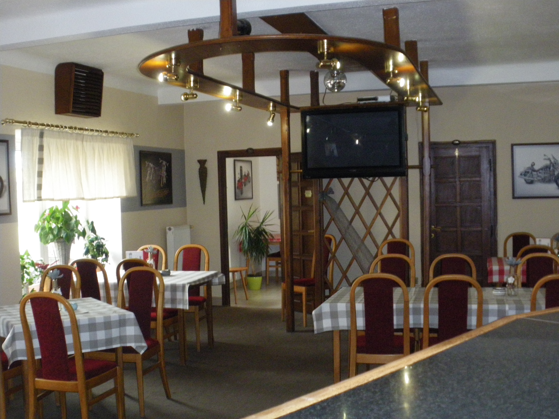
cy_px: 210
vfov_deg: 34.3
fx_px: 678
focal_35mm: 42
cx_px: 280
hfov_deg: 44.8
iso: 800
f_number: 4
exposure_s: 1/50
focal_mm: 7.5
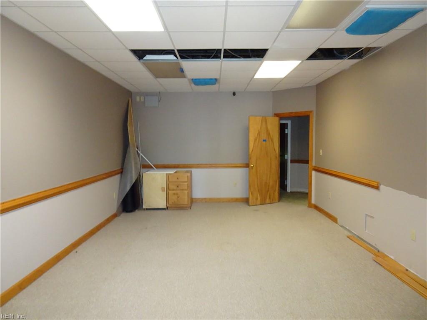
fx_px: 296
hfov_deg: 71.6
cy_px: 160
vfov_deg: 56.8
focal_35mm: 24
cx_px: 214
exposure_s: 1/30
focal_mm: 4.1
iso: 800
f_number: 3.5
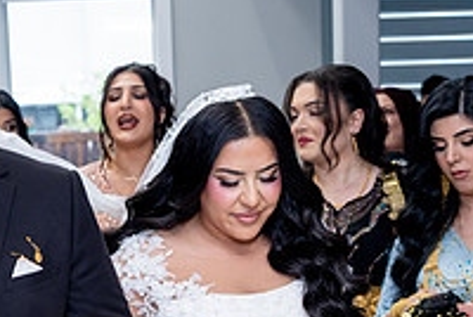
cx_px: 121
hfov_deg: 24.8
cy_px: 283
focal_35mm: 81
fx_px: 1066
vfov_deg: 16.7
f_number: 2.8
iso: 1000
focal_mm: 28
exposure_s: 1/160
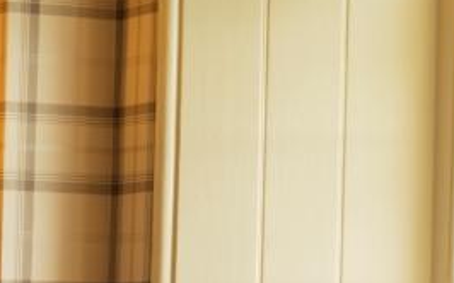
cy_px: 545
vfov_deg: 5.6
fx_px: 2820
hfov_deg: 8.9
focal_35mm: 228
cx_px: -324
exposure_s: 1
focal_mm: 58
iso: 100
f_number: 16
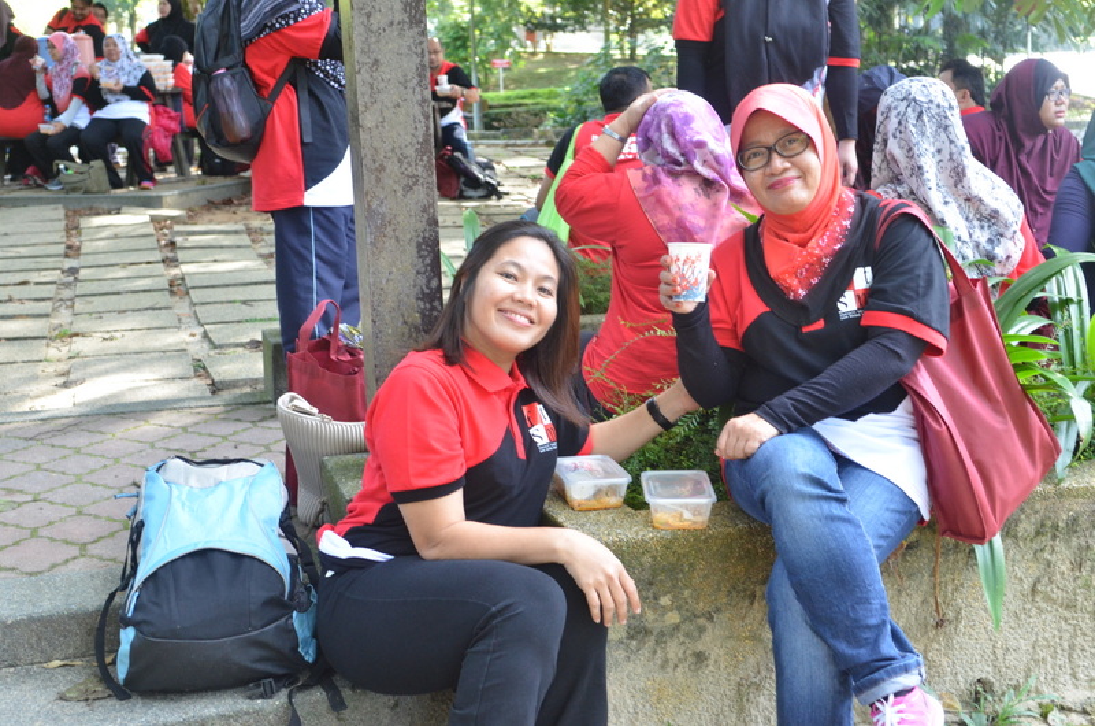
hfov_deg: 42.4
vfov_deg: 28.8
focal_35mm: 46
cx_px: 548
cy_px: 363
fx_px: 1412
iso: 1000
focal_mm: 31
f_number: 4.5
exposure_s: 1/125
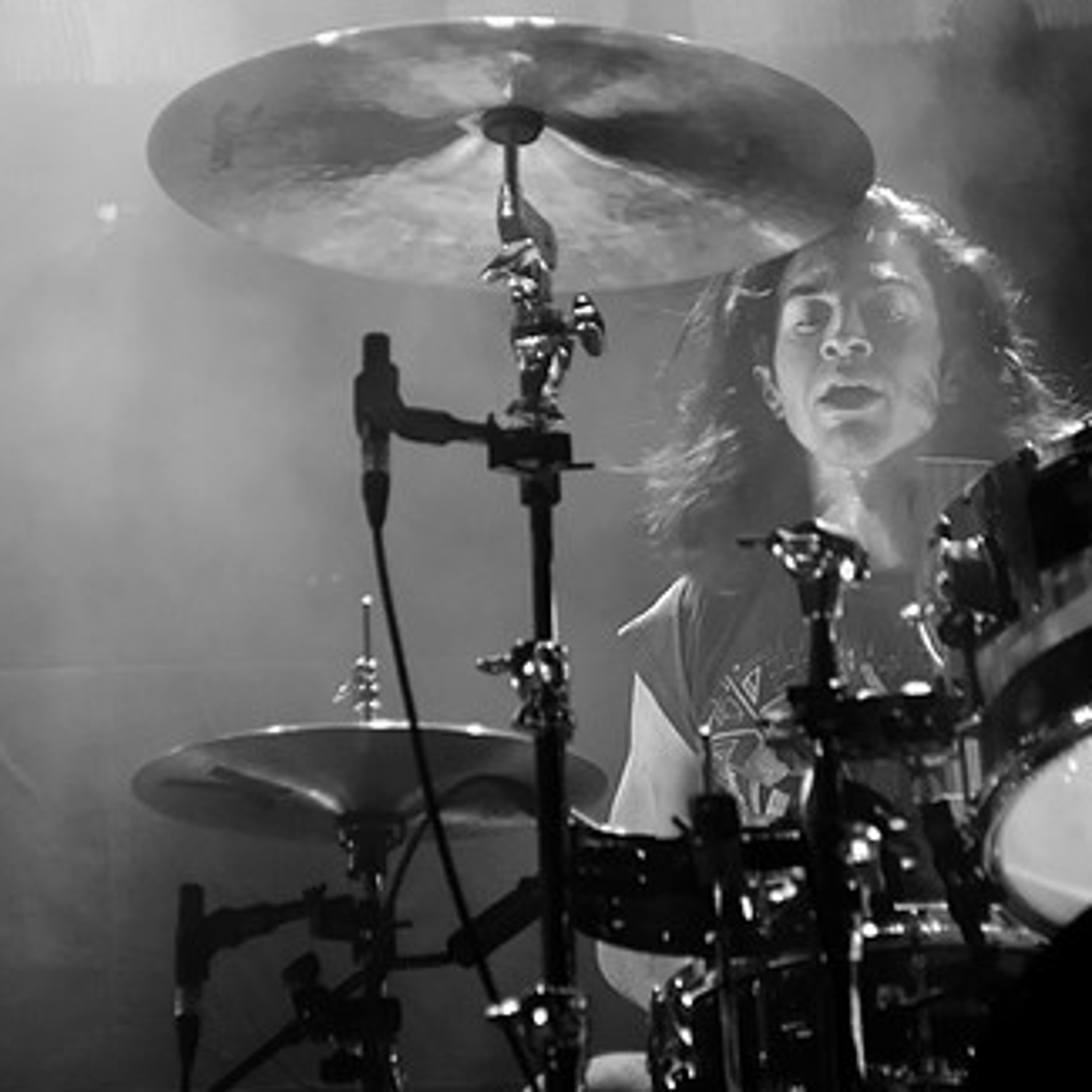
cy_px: 514
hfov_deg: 11.0
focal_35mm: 159
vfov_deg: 11.0
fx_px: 5675
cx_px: 743
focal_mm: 70
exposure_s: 1/60
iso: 1000
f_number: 2.8
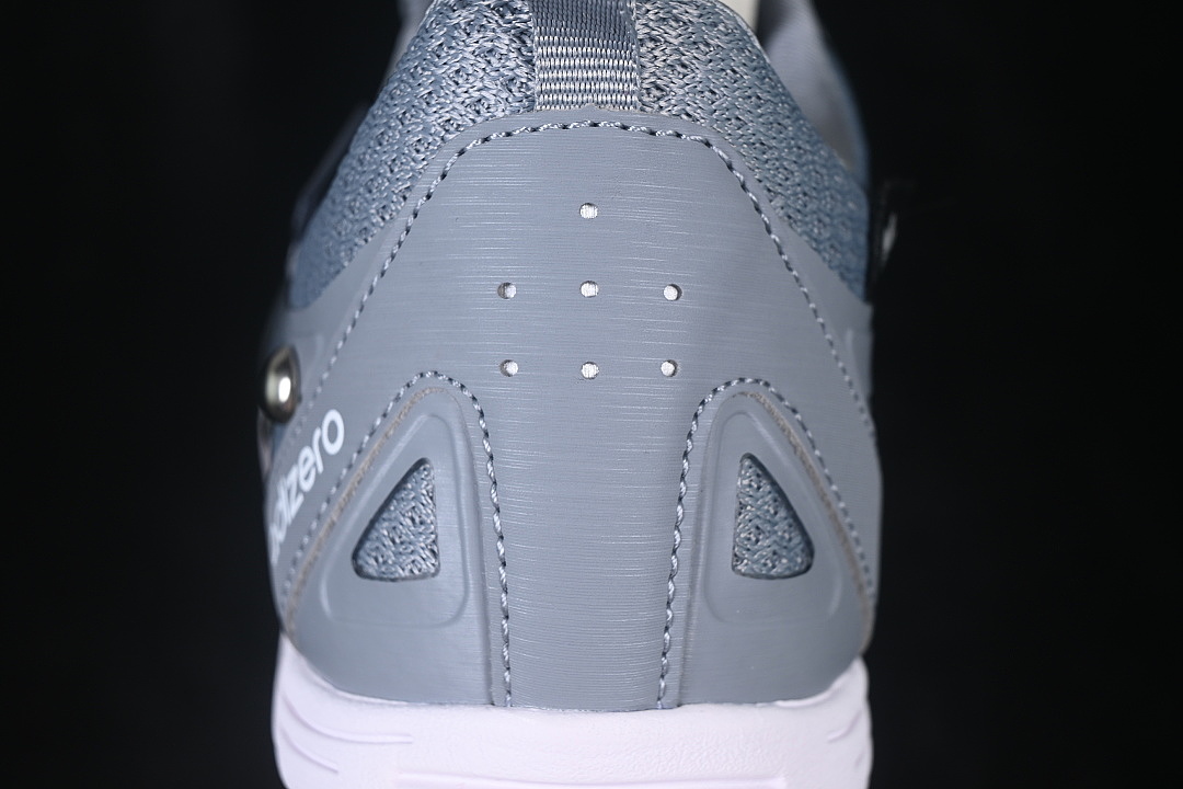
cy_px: 394
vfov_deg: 18.2
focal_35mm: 75
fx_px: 2464
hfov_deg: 27.0
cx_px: 592
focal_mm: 50
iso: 160
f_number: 7.1
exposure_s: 1/80
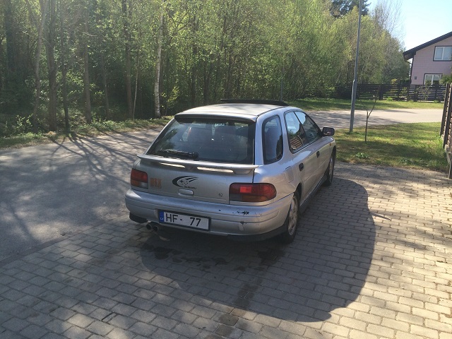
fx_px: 392
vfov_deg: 46.8
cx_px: 226
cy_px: 170
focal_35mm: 30
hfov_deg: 60.0
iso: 32
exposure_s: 1/838
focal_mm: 4.12
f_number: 2.2
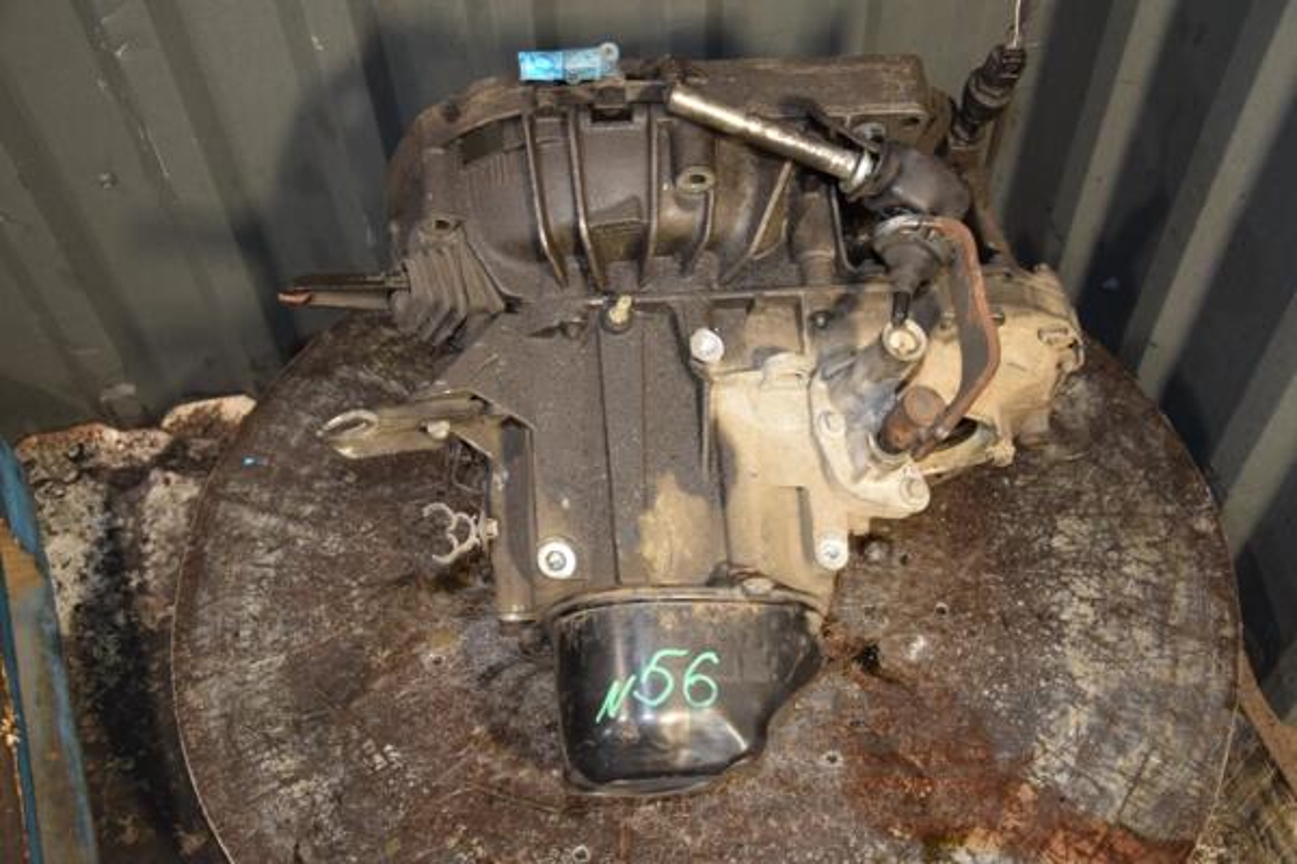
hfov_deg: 49.6
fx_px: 1405
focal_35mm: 39
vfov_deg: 34.2
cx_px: 648
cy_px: 432
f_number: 5
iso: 800
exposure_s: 1/80
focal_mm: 26
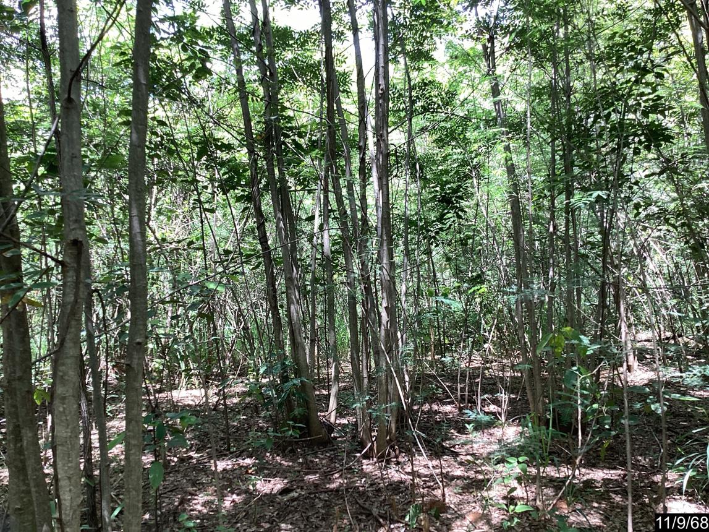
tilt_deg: -3.7
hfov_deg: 58.4
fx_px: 635
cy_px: 266
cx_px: 354
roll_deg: +0.6
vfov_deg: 45.4
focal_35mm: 31
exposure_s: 1/100
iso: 50
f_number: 2.4
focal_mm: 3.3
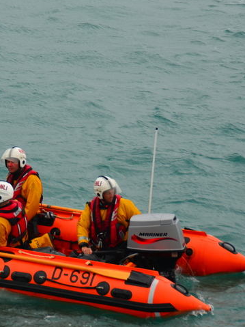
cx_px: 39
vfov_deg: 10.0
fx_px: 1860
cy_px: 162
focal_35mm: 197
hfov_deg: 7.5
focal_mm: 82
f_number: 5
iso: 100
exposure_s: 1/125
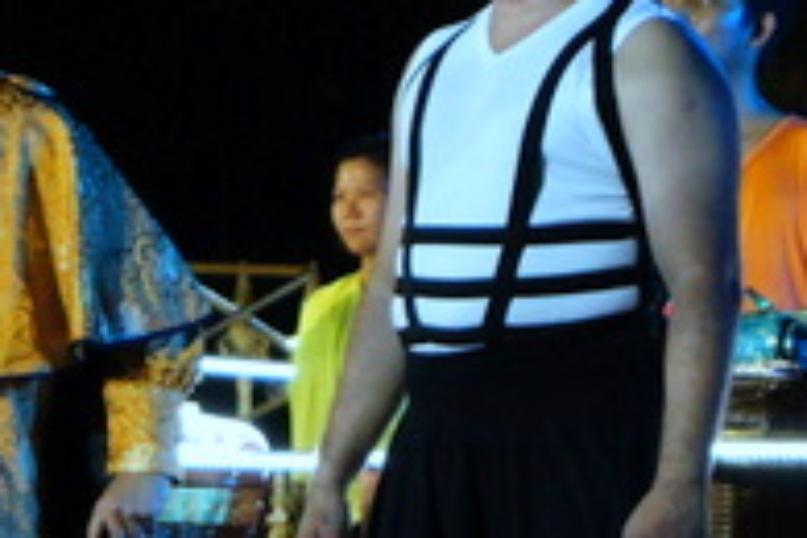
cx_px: -79
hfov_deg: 6.7
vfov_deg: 4.5
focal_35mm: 305
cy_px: 341
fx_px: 6833
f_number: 5.6
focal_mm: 55
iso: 1600
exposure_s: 1/125
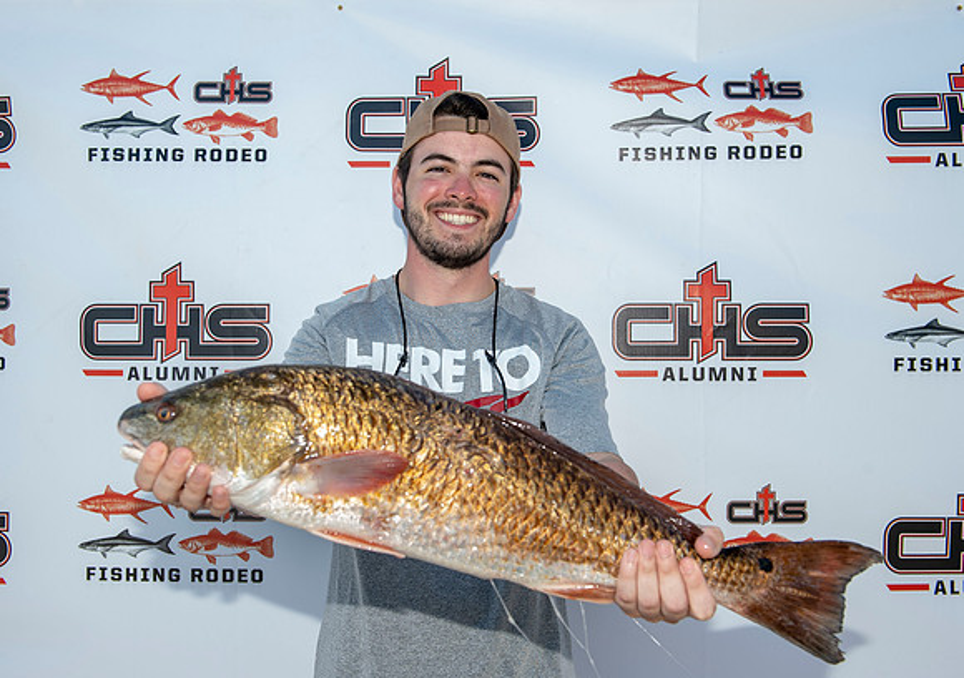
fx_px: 1097
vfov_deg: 34.3
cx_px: 466
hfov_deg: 47.4
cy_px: 324
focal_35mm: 40
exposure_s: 1/125
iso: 50
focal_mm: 36
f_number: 6.3
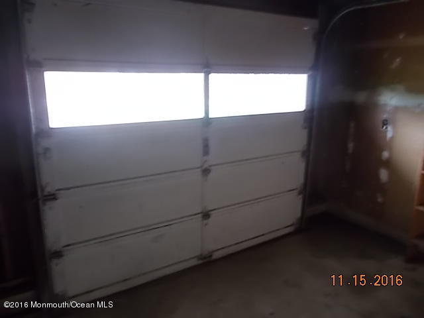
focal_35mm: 26
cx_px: 212
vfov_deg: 53.1
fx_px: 318
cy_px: 159
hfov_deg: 67.3
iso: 200
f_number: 3.2
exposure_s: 1/15
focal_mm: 4.6
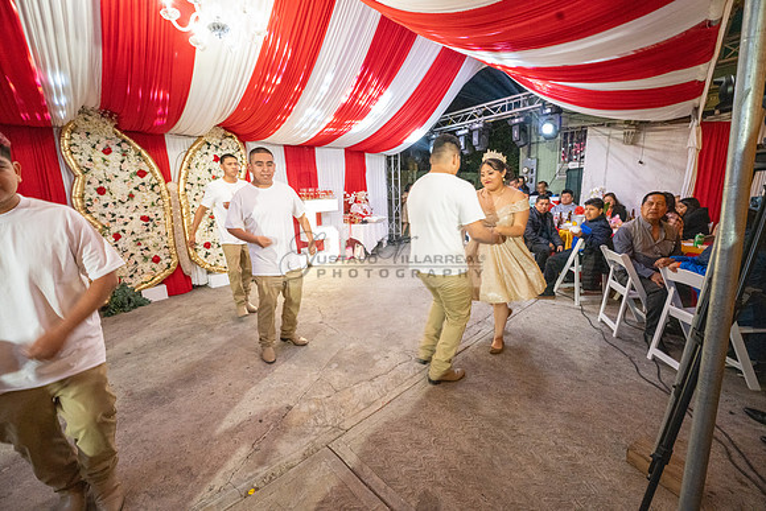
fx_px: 298
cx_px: 383
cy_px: 256
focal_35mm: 14
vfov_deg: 81.2
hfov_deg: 104.2
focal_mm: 14
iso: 10000
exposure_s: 1/50
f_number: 8
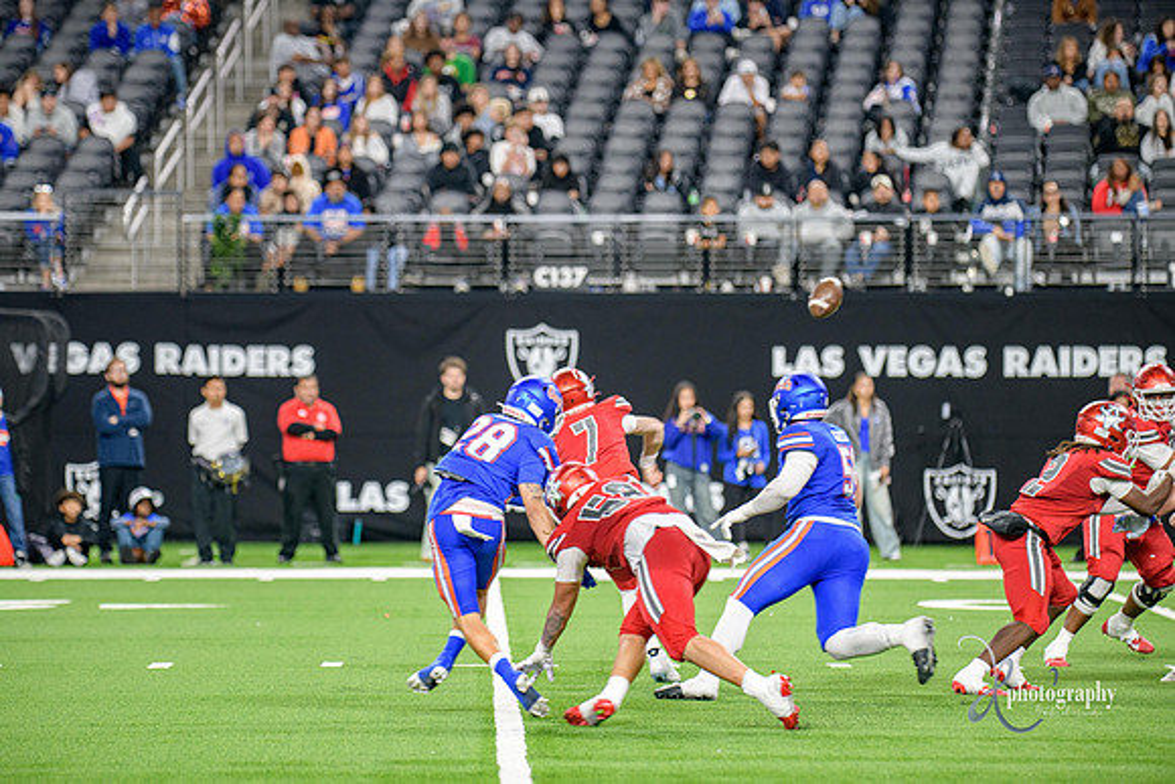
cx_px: 588
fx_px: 6855
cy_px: 392
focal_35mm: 210
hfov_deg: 9.8
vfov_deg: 6.5
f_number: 2.8
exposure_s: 1/400
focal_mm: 210
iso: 1000
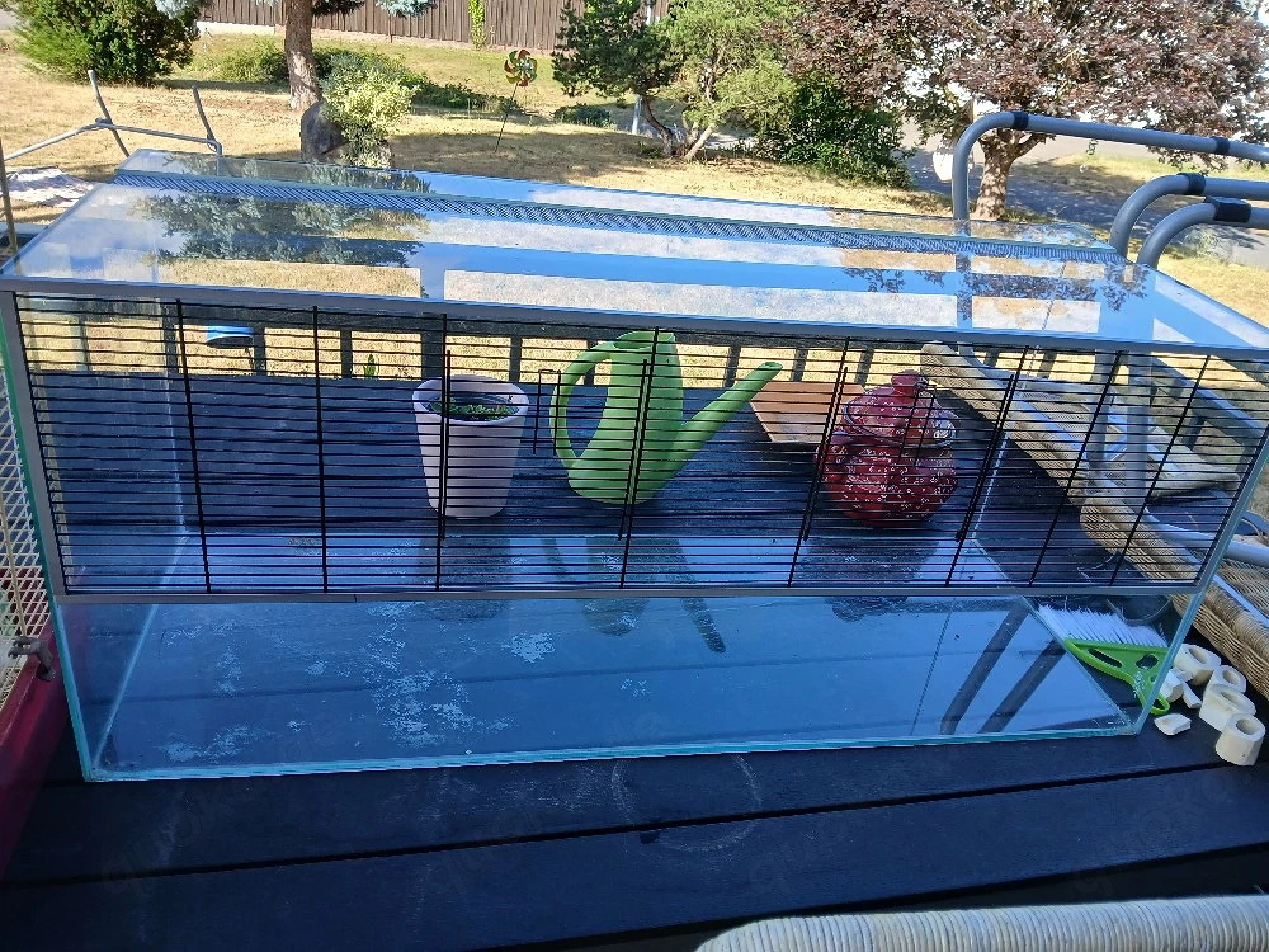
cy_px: 476
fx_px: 953
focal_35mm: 26
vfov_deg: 53.1
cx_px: 634
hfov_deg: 67.3
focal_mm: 3.98
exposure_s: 1/149
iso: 20
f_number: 1.8
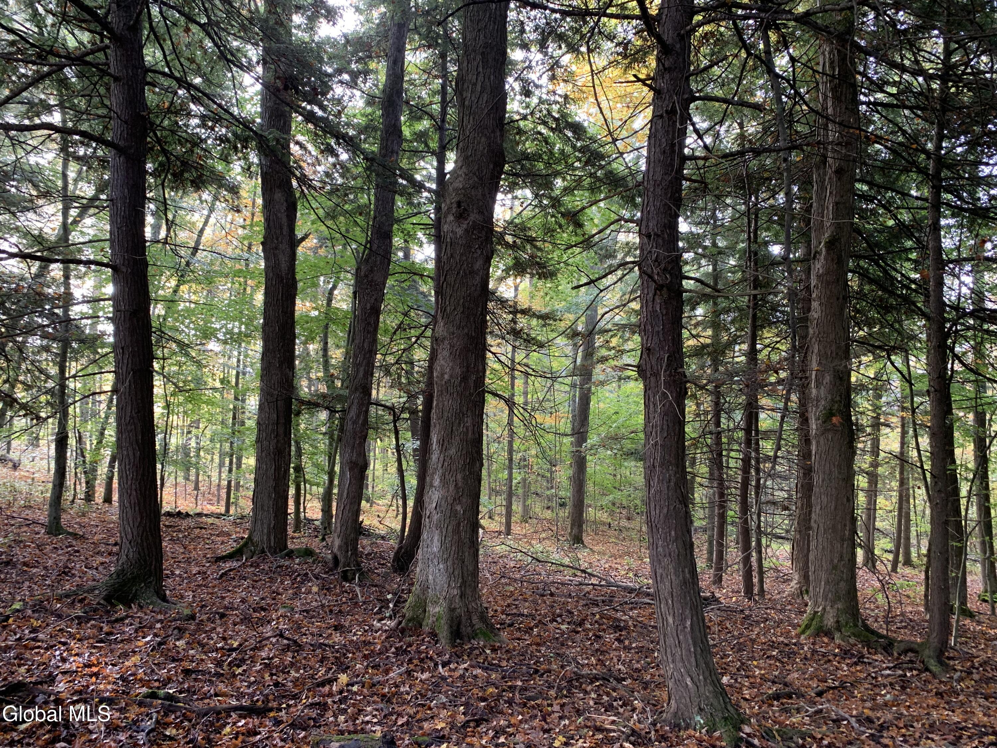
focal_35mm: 26
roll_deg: +0.0
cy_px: 374
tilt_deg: +1.4
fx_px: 749
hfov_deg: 67.3
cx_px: 498
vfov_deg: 53.1
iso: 160
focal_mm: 4.25
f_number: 1.8
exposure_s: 1/60
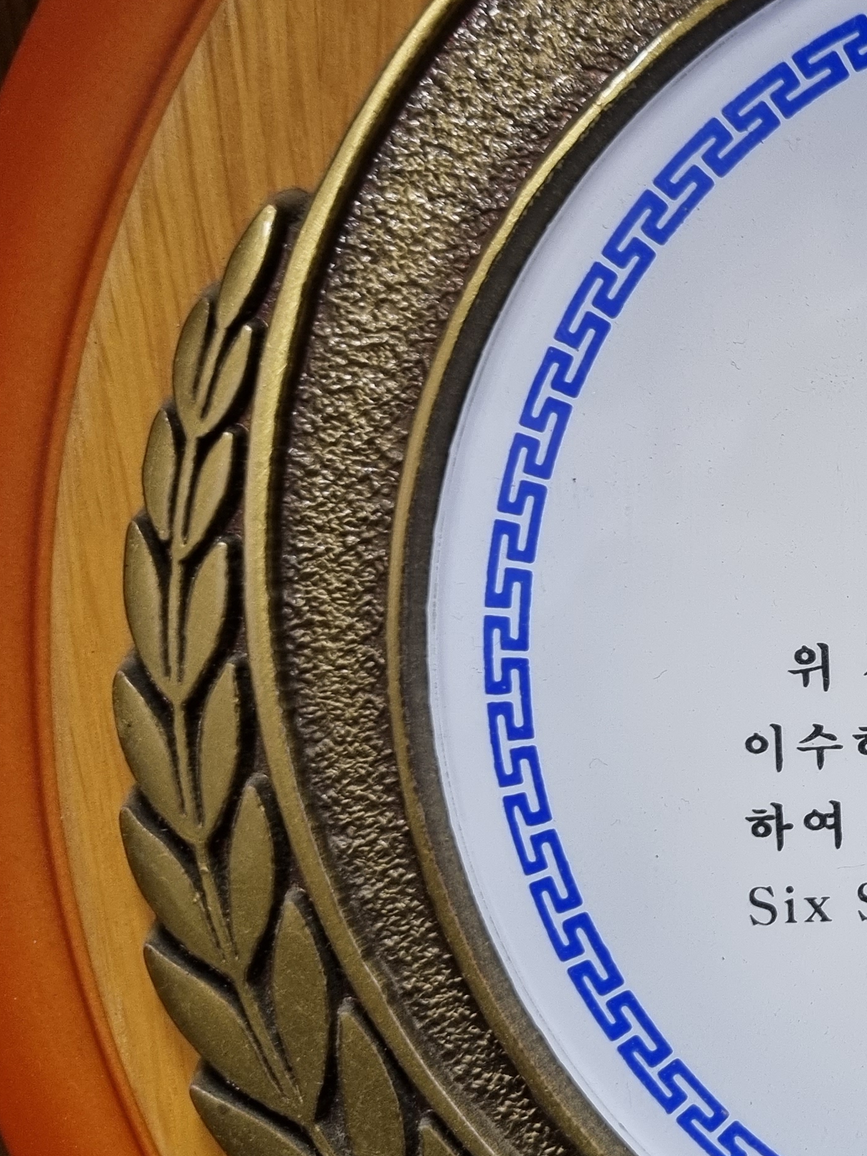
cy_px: 550
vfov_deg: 34.3
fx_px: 1870
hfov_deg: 22.9
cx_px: 1157
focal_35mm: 56
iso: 200
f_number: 1.8
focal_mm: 5.4
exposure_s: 1/40
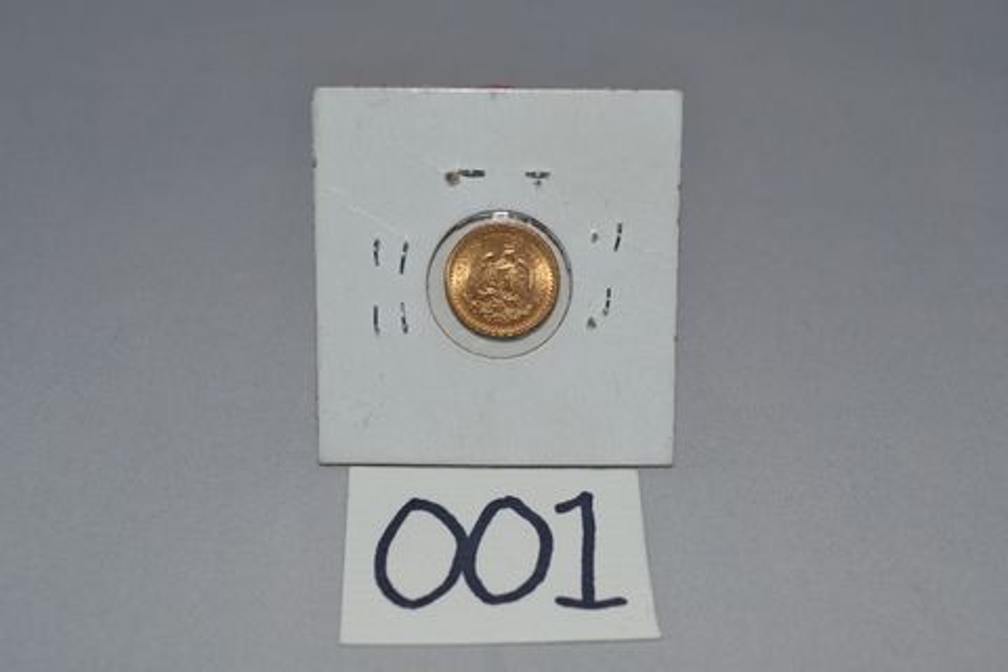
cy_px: 336
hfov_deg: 41.1
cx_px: 504
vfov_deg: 28.1
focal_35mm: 48
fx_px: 1344
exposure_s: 1/60
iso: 100
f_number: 8
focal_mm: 32
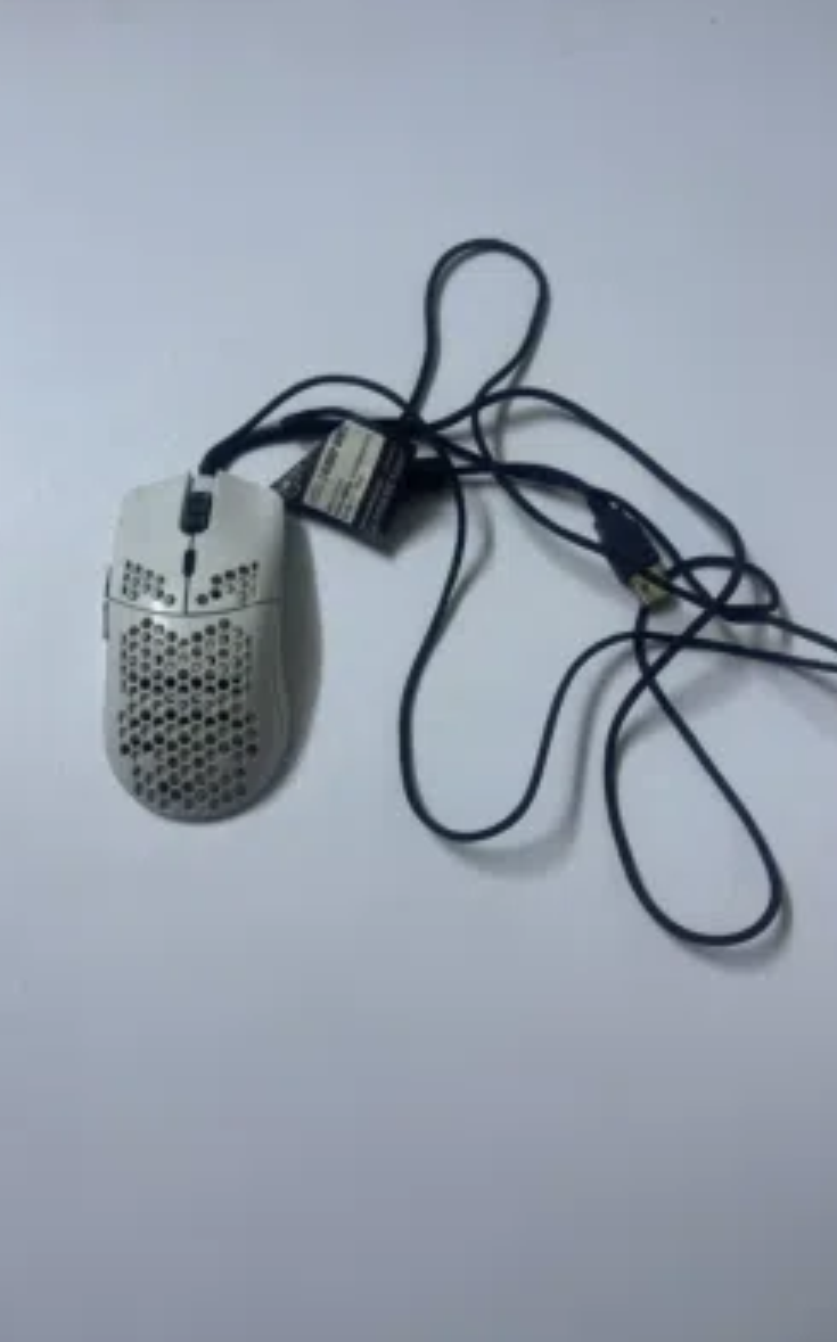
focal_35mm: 27
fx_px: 987
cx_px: 376
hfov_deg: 45.9
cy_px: 666
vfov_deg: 68.4
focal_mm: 5.1
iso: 125
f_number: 1.6
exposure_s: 1/100
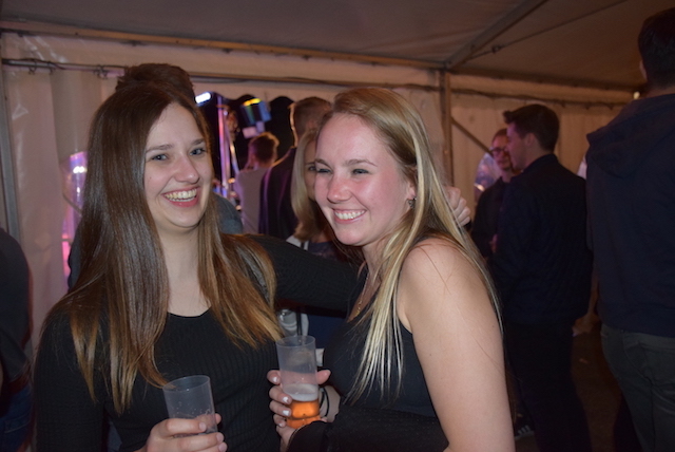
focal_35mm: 33
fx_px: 619
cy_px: 226
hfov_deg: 57.2
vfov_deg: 40.0
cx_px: 338
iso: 1800
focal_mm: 22
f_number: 3.5
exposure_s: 1/60
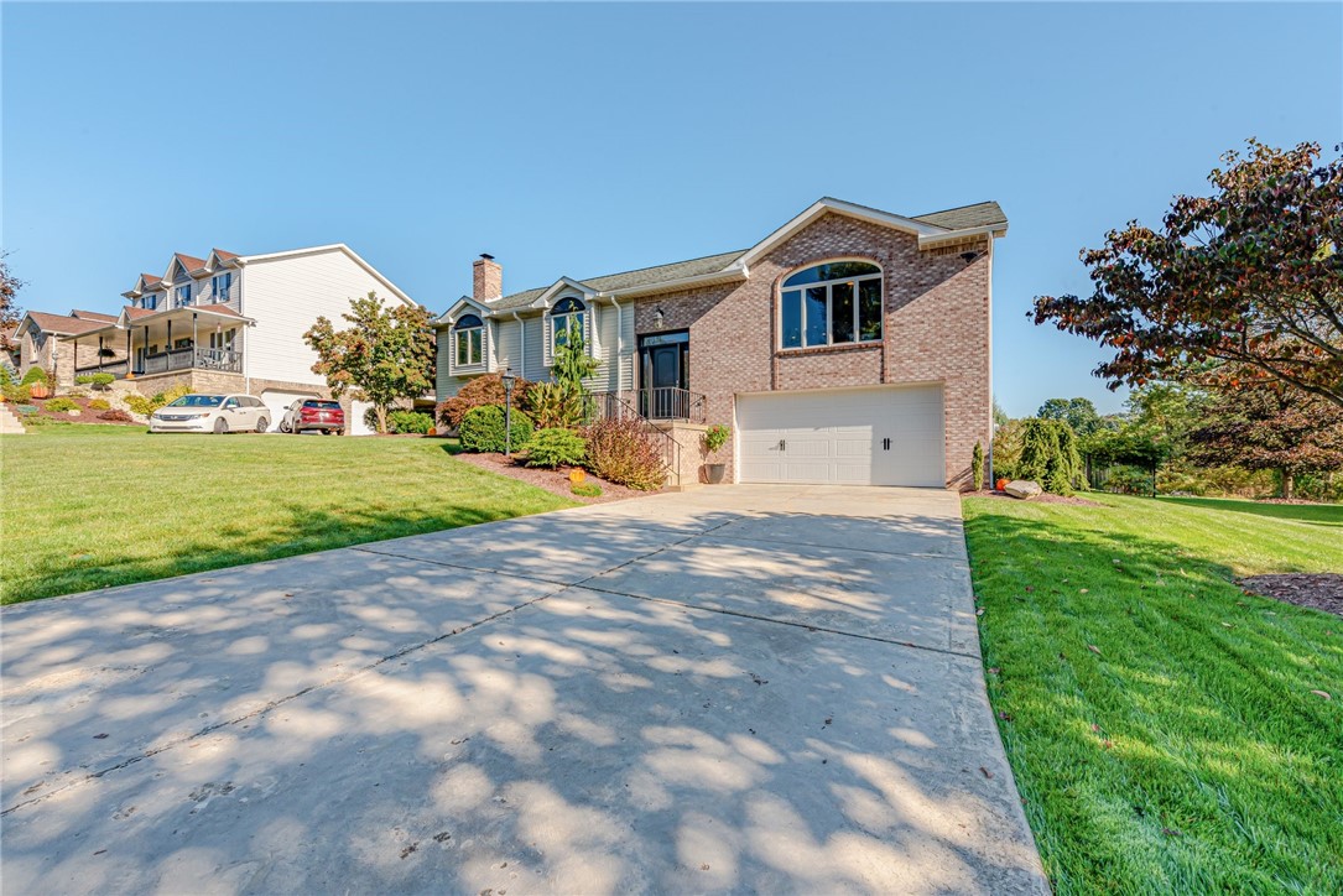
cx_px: 672
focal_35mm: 14
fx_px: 522
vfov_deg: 81.2
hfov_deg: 104.2
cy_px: 448
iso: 100
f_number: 11
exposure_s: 1/1000
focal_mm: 14
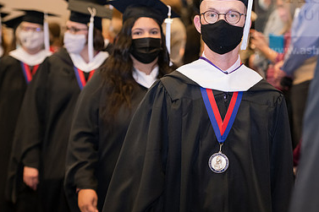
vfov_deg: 9.1
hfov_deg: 13.6
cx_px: 229
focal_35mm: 151
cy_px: 68
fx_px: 1337
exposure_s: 1/200
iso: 2000
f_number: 4
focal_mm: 98
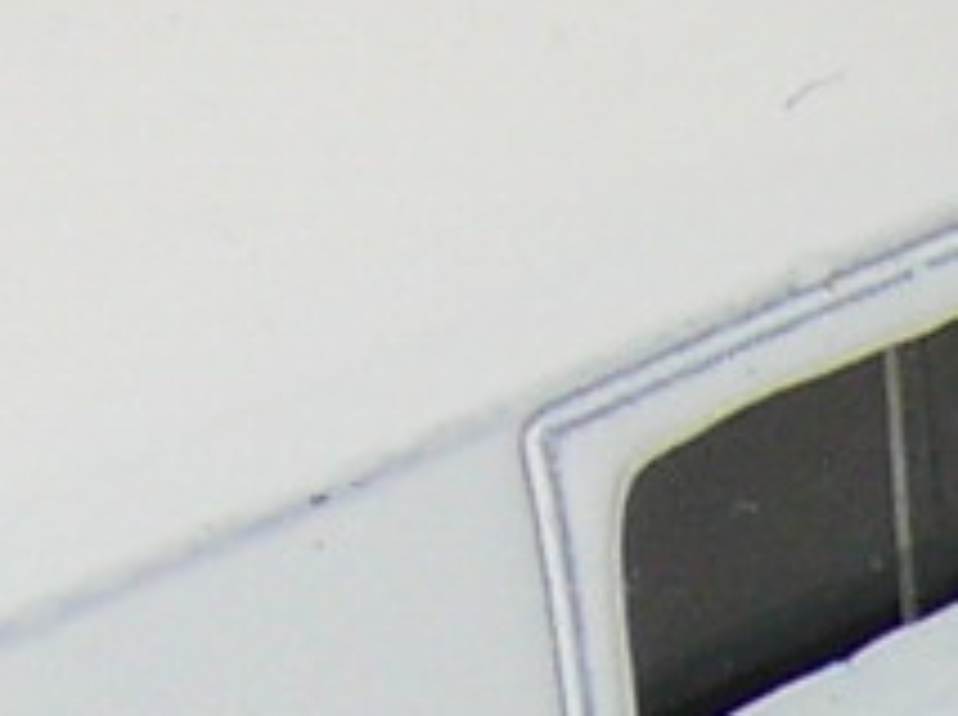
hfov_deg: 2.6
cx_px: 355
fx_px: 21412
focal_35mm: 775
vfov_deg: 1.9
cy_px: 806
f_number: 4
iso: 100
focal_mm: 13.6
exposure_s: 1/30
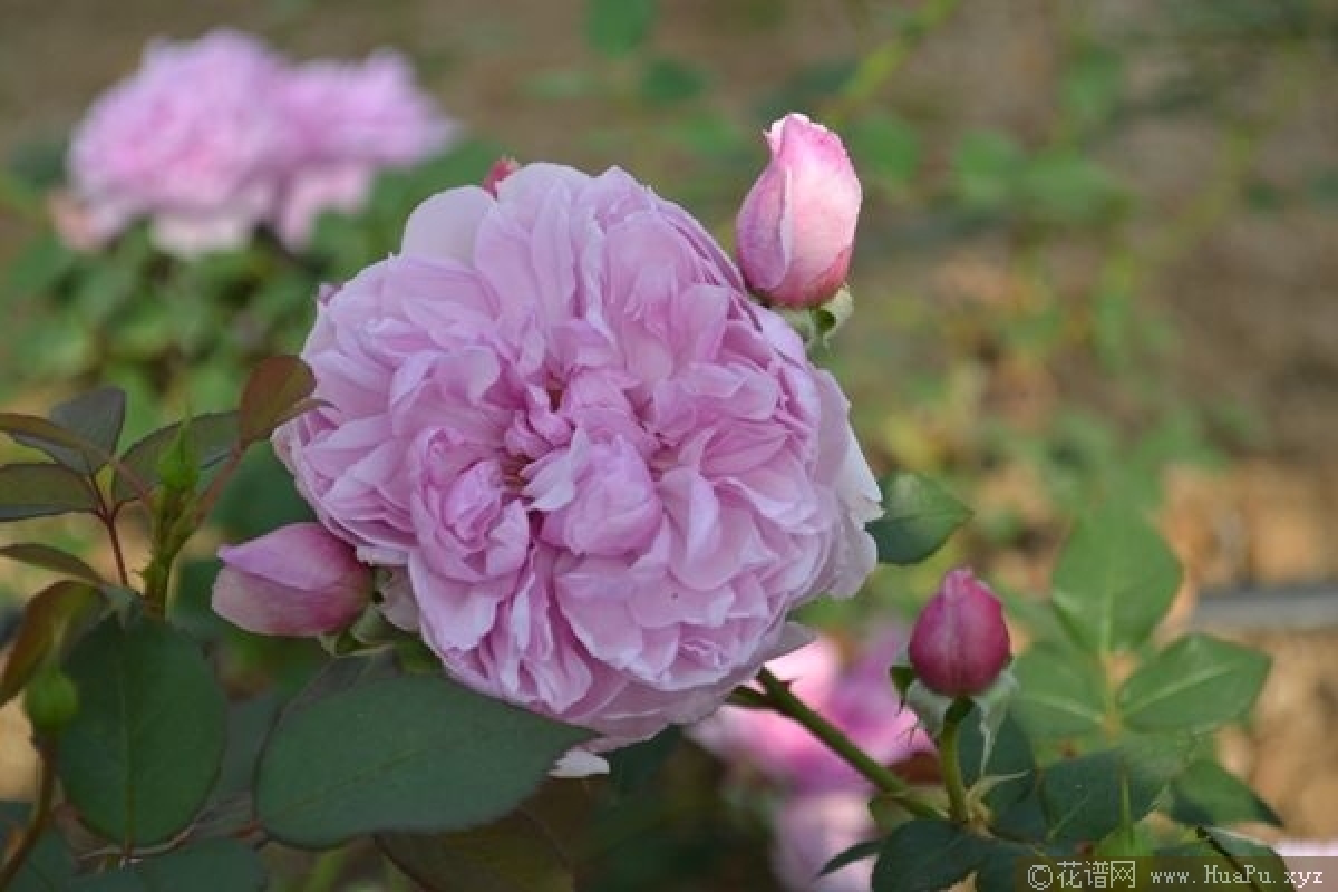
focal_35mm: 82
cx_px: 669
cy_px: 446
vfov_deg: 16.6
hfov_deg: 24.6
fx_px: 3066
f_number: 5.6
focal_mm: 55
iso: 100
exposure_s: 1/125
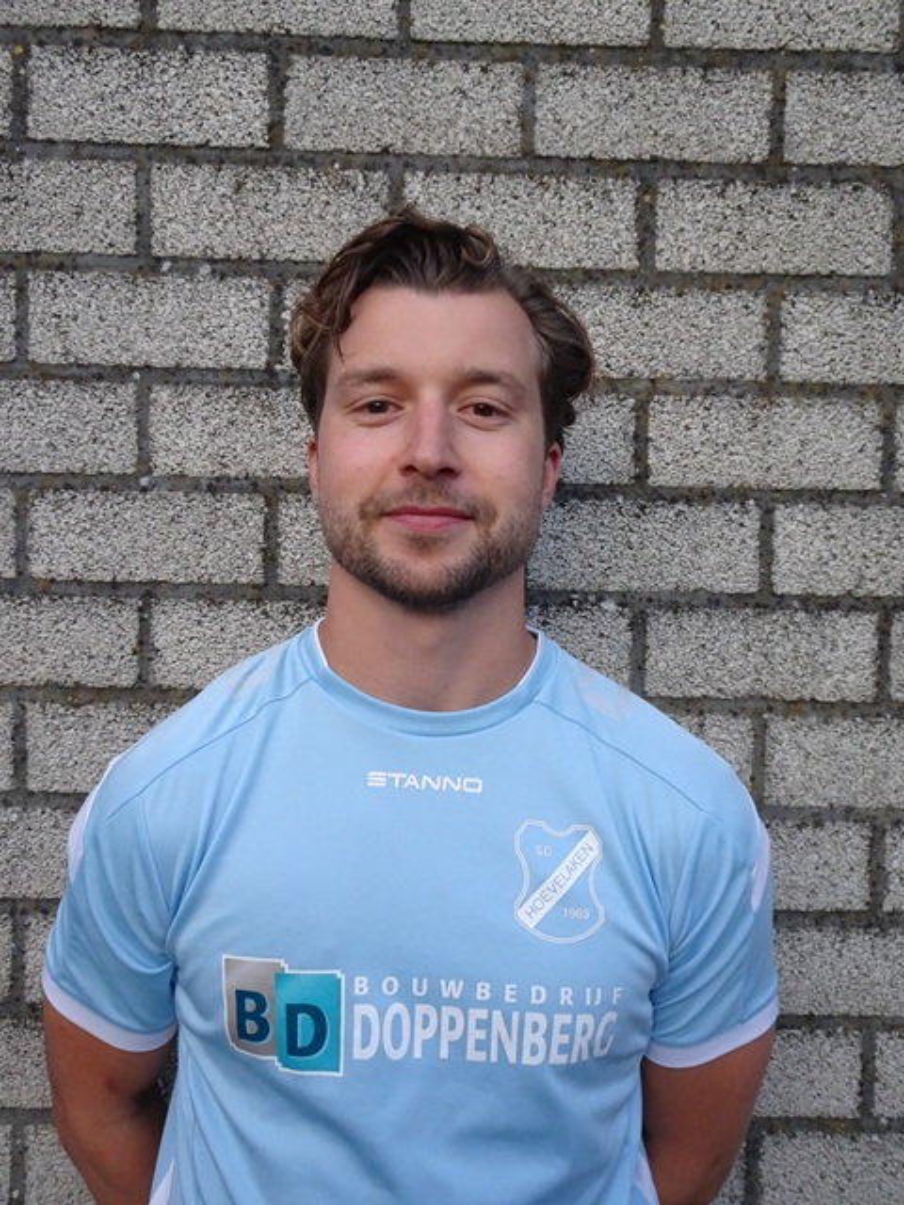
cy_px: 602
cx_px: 452
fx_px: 1149
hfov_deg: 42.9
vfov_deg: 55.4
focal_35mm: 33
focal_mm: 5.61
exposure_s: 1/250
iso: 640
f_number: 4
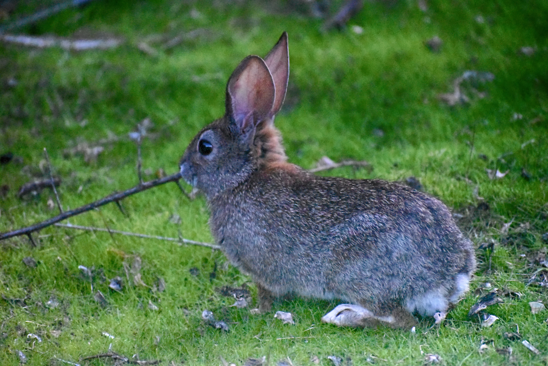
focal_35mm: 450
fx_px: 6851
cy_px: 183
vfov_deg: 3.1
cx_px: 274
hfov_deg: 4.6
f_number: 6.3
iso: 22800
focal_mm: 300
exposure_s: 1/2500
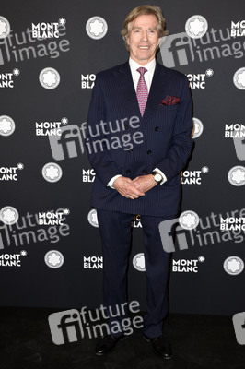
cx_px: 122
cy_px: 184
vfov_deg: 41.1
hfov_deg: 28.0
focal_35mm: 48
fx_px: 491
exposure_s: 1/160
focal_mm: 32
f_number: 6.3
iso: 500
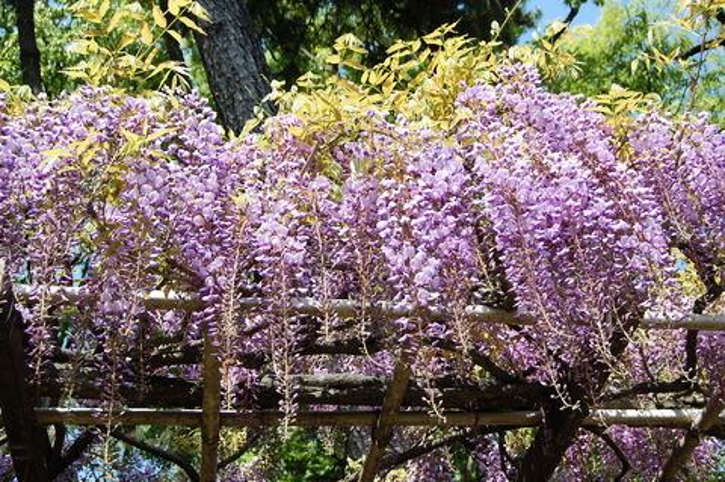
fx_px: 905
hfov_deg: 43.6
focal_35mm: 45
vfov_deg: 29.8
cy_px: 241
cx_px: 362
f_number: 7.1
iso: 200
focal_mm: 30
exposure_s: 1/200
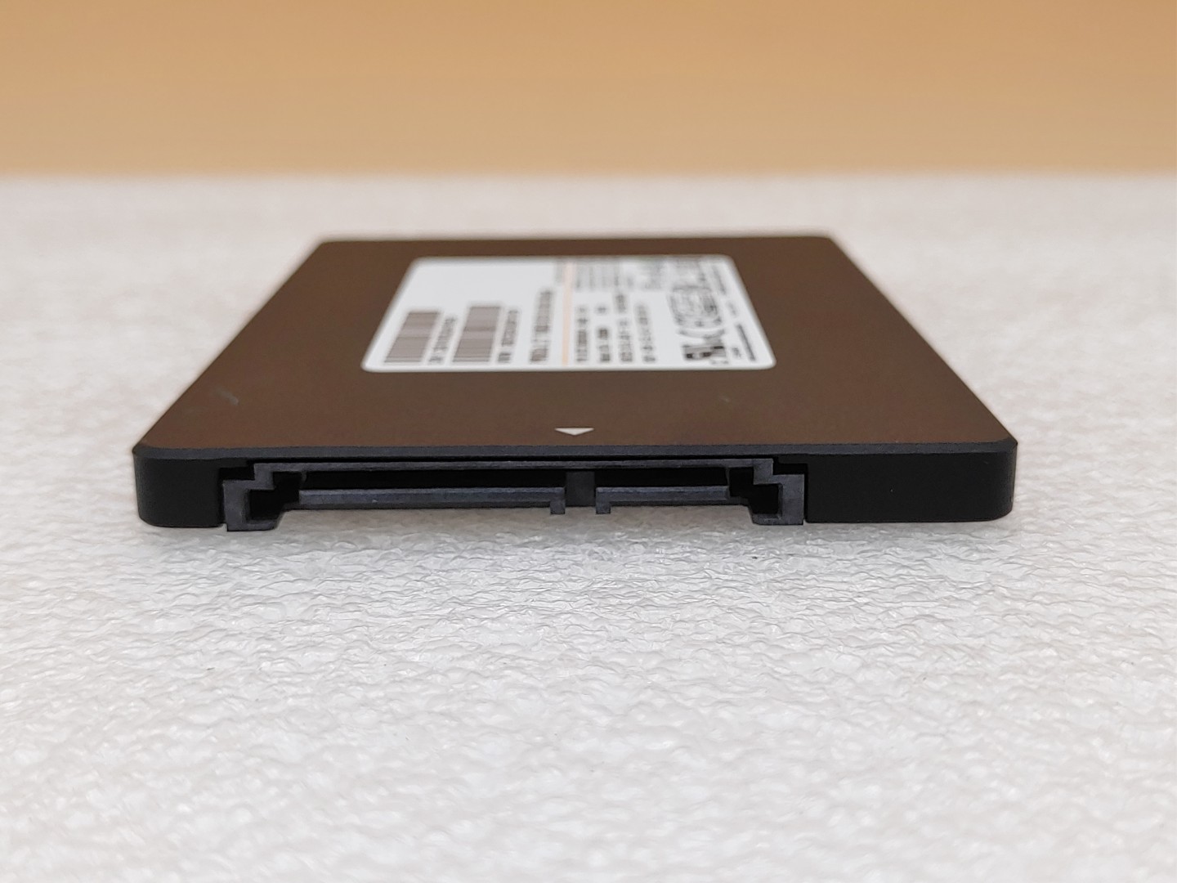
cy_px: 442
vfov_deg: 32.9
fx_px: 1496
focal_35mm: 44
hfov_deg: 42.9
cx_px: 588
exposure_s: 1/146
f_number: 1.8
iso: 50
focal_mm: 4.36
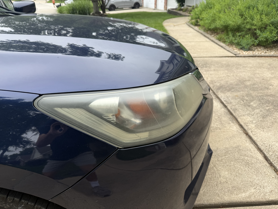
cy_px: 104
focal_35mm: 24
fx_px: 193
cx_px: 139
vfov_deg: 56.8
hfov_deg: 71.6
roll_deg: -0.3
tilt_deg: -27.4
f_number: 1.78
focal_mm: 6.76
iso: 80
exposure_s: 1/931
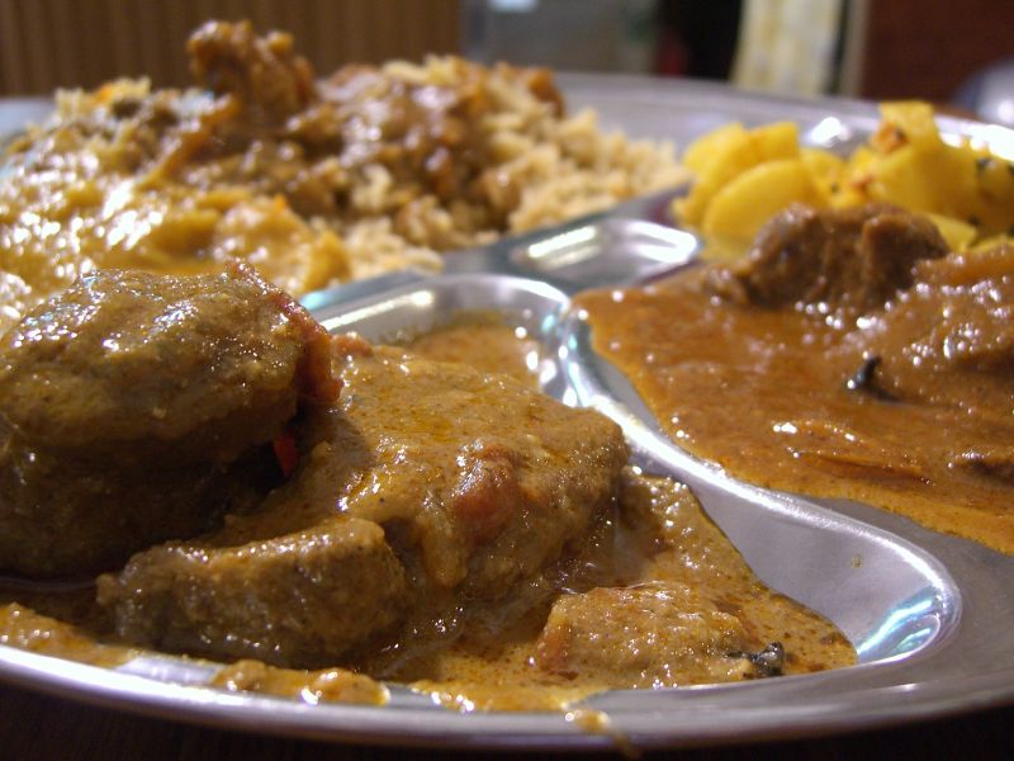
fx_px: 1113
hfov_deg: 49.0
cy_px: 380
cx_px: 507
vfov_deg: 37.7
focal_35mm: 38
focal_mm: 7.9
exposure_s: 1/10
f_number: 2.8
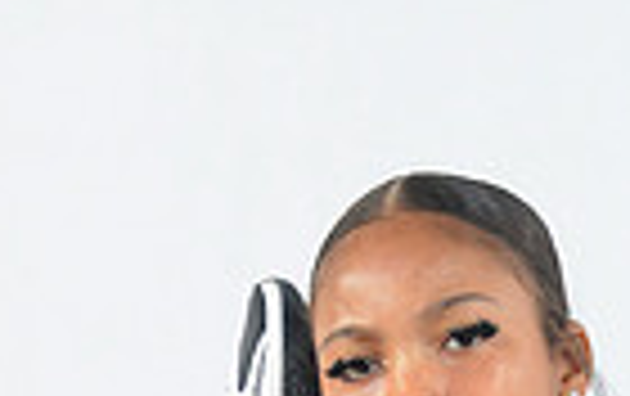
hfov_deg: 12.3
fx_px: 2924
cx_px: 360
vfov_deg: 7.2
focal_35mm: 170
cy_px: 990
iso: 200
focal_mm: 52
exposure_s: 1/200
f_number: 5.6
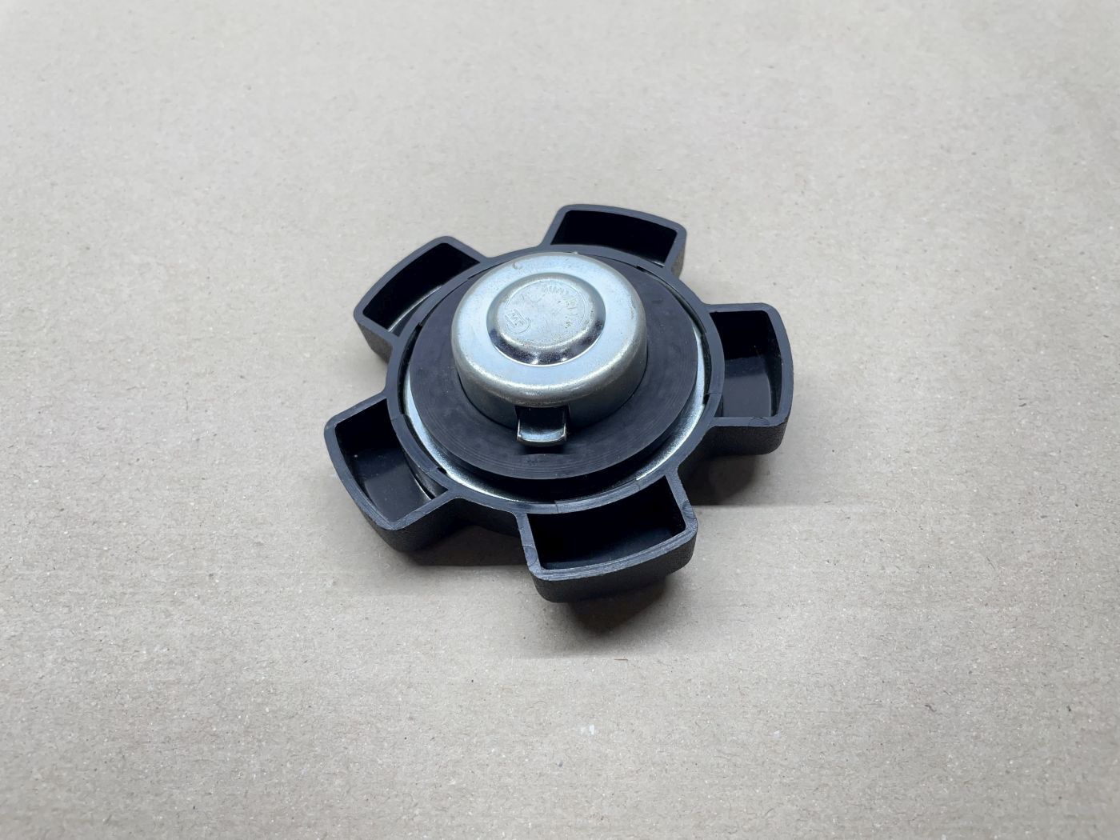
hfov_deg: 67.3
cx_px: 560
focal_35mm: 26
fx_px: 841
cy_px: 420
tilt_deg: -56.8
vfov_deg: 53.1
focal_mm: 4.2
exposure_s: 1/100
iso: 64
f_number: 1.6
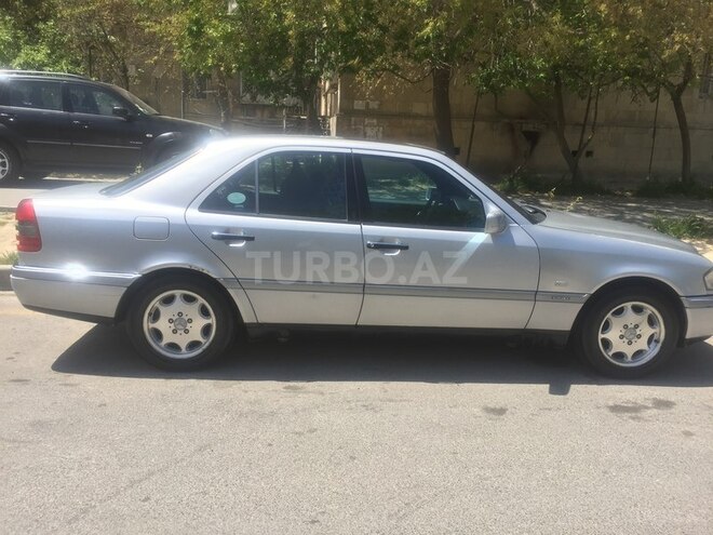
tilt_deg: -12.2
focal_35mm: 29
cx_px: 356
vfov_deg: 48.2
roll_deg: -3.2
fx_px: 597
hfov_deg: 61.7
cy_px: 268
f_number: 2.2
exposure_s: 1/1236
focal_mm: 4.15
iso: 32
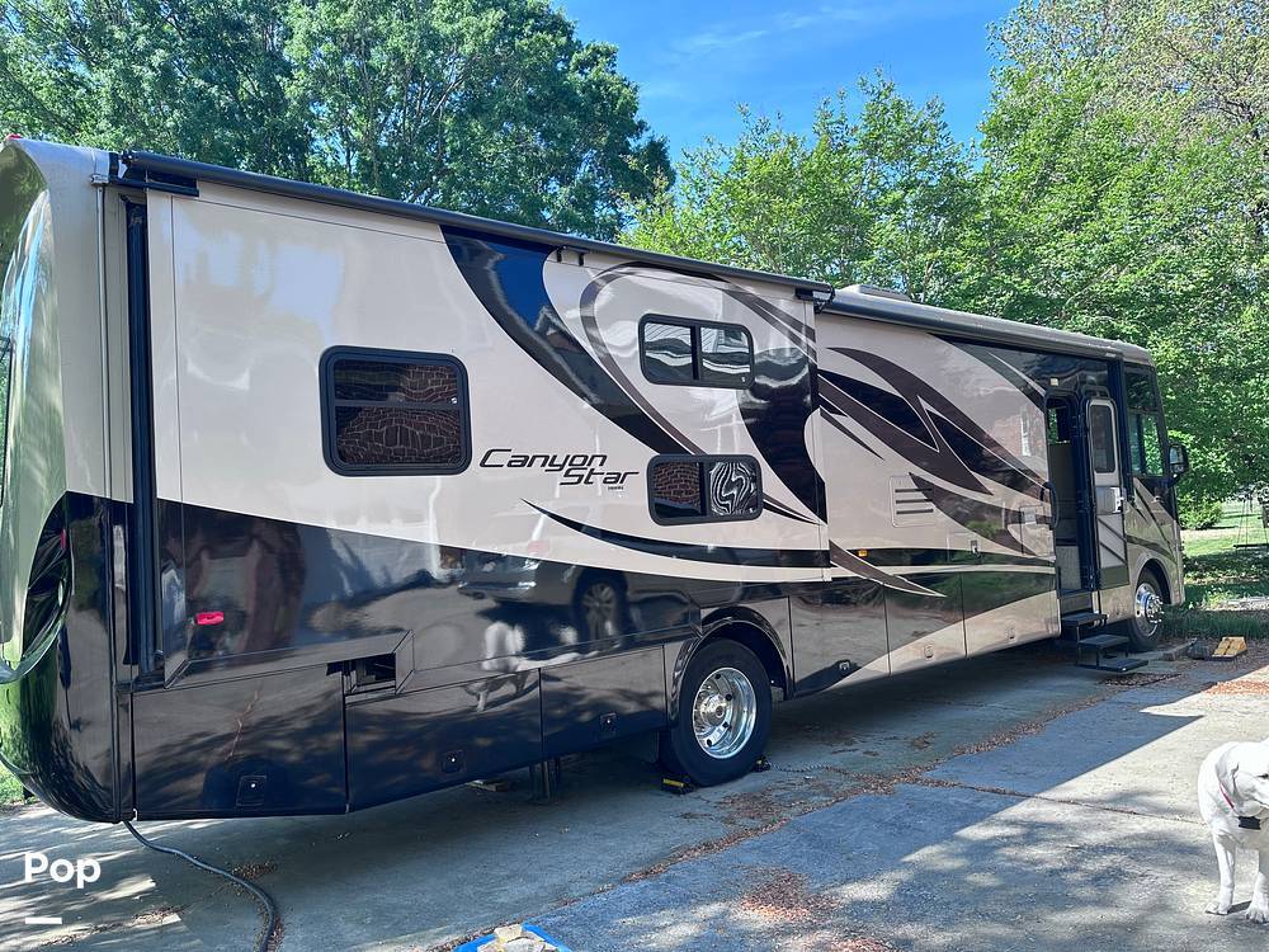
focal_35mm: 24
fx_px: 880
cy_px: 476
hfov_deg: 71.6
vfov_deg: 56.8
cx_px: 634
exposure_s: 1/850
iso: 80
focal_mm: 6.86
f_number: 1.78
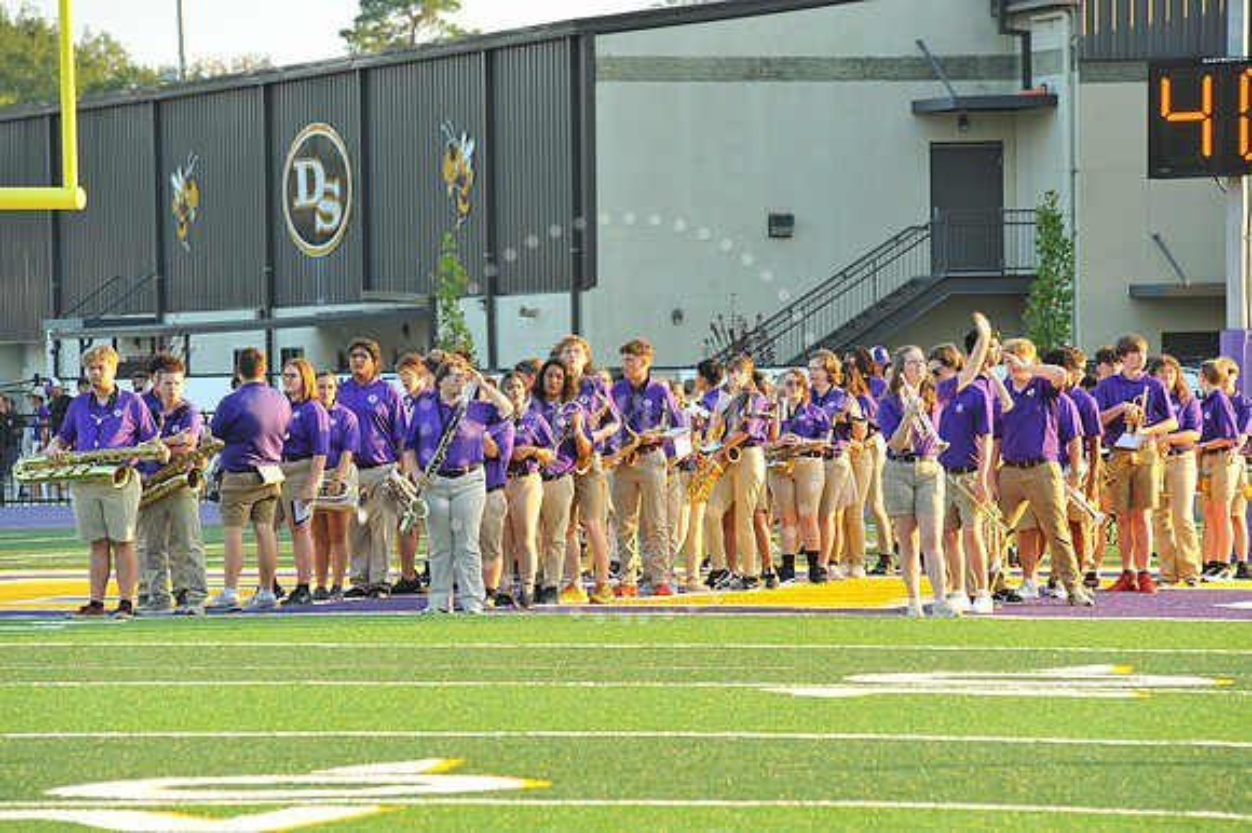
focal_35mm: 200
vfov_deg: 6.9
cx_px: 626
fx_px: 6951
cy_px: 416
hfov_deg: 10.3
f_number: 7.1
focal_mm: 200
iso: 250
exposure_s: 1/80
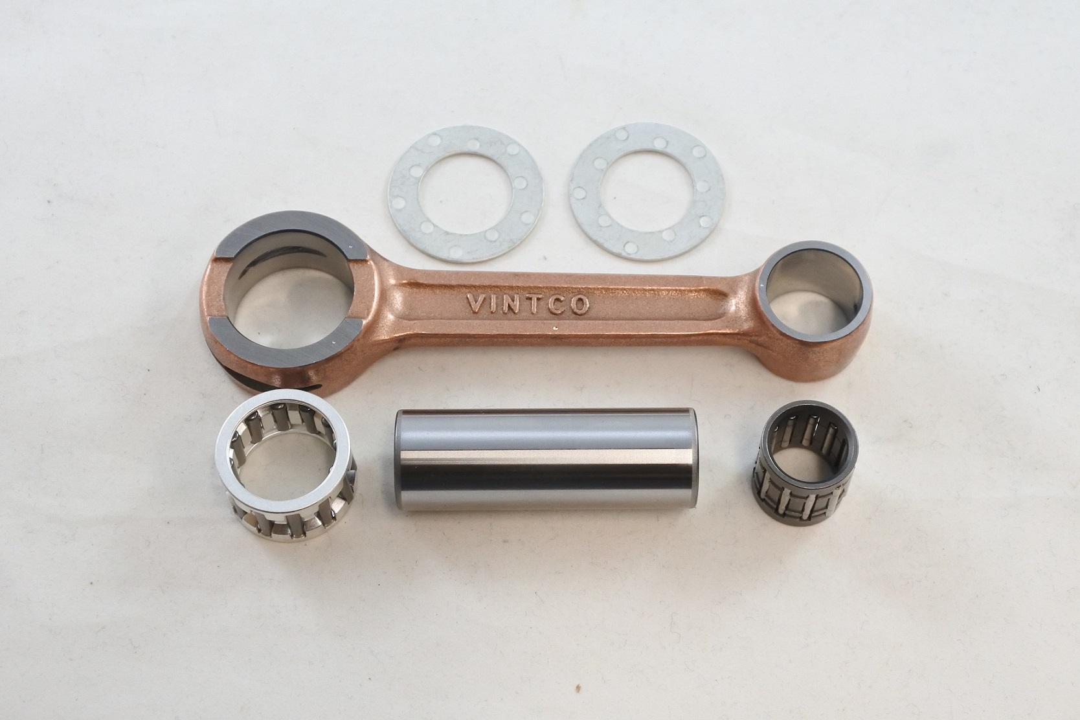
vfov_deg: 31.2
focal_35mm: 43
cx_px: 540
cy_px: 360
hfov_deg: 45.4
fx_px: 1290
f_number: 4.5
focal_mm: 16.1
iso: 560
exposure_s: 1/125
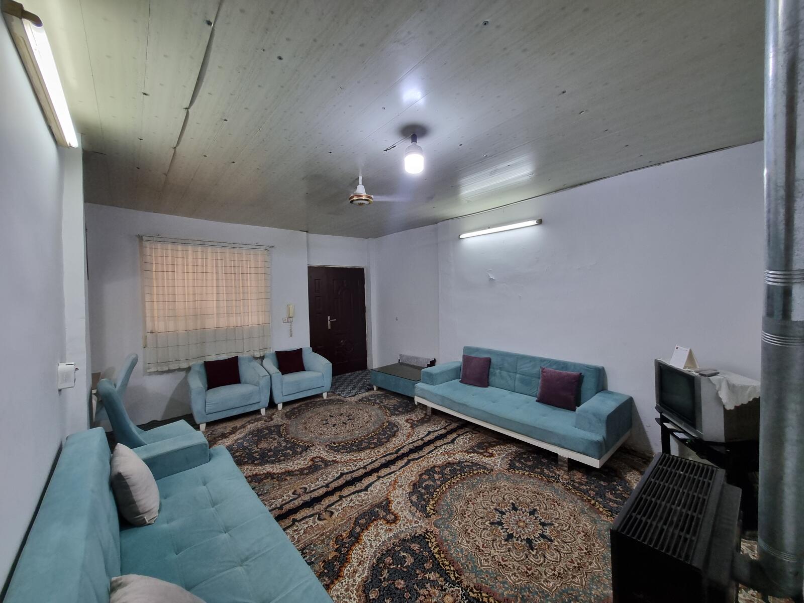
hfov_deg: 106.2
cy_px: 302
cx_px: 402
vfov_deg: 89.9
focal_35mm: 13
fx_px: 302
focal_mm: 1.74
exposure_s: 1/50
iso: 160
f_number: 2.2
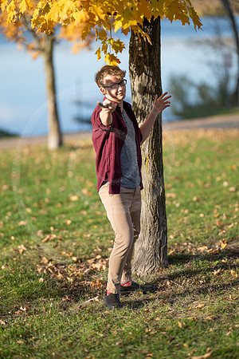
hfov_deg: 16.1
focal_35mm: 85
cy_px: 180
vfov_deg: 23.9
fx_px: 846
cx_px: 120
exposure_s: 1/4000
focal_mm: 85
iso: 125
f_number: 1.3
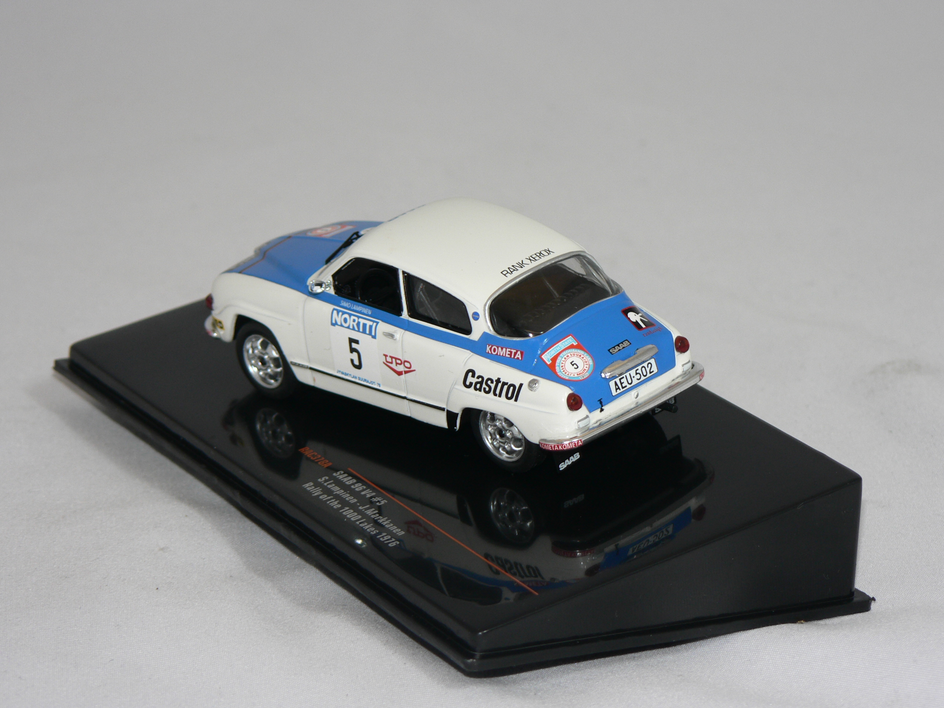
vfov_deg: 11.4
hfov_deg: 15.2
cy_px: 354
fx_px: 3545
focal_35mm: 130
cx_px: 472
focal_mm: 21.6
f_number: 3.2
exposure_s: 1/60
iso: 80
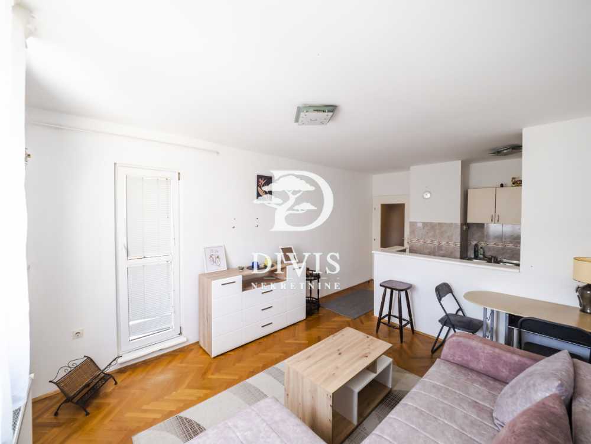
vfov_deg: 85.7
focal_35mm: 14
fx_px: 239
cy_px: 222
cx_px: 296
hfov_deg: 102.1
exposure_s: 1/100
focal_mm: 7
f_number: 4
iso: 400
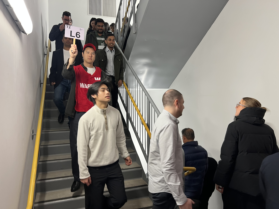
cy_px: 104
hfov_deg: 67.3
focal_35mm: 26
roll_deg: -0.1
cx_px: 140
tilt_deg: -0.5
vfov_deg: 53.1
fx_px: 210
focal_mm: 5.7
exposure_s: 1/50
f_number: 1.5
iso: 125
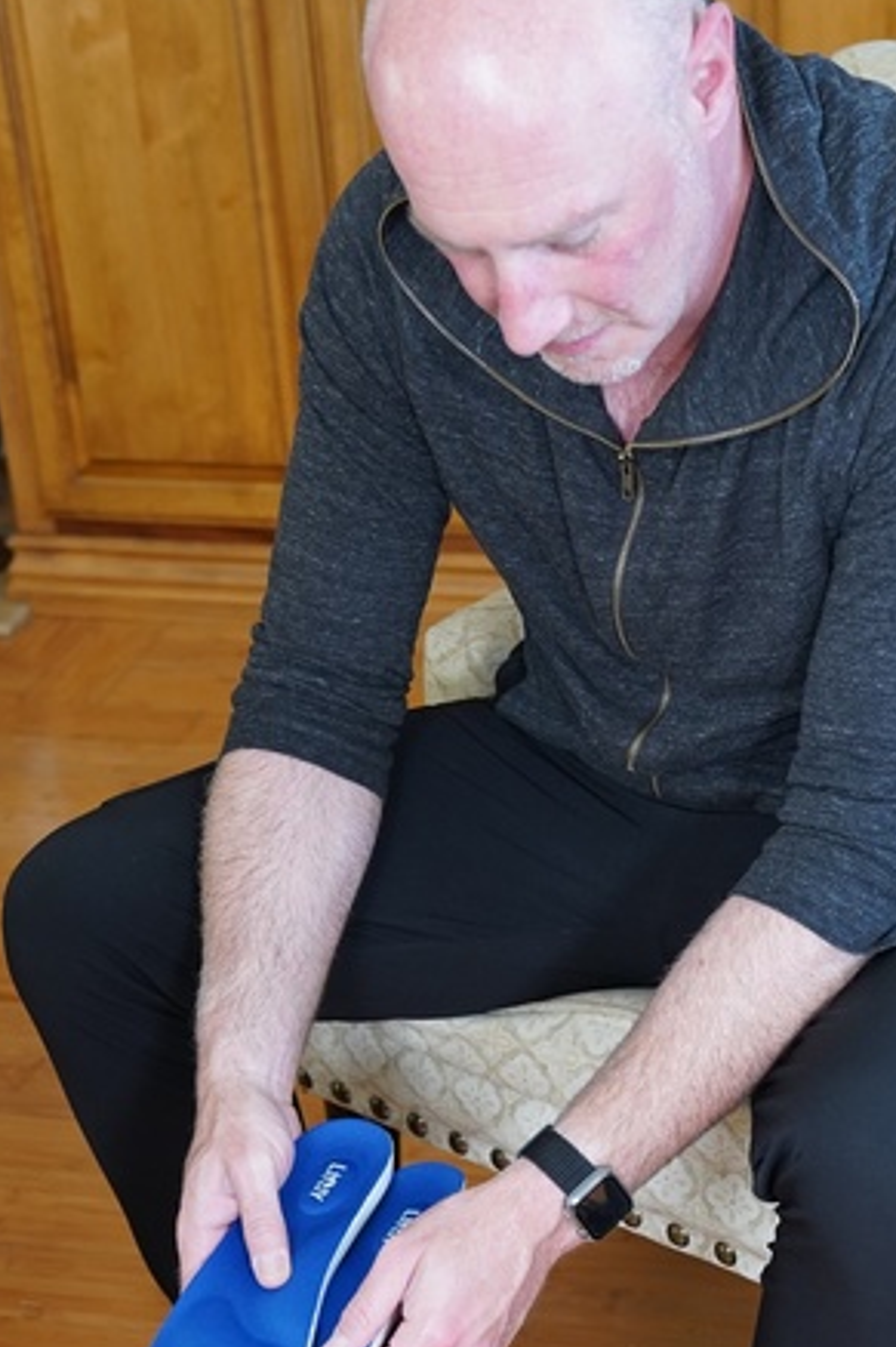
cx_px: 559
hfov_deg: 18.1
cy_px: 1045
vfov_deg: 26.6
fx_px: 2802
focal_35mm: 75
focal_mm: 41
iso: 1250
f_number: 4
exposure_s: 1/100
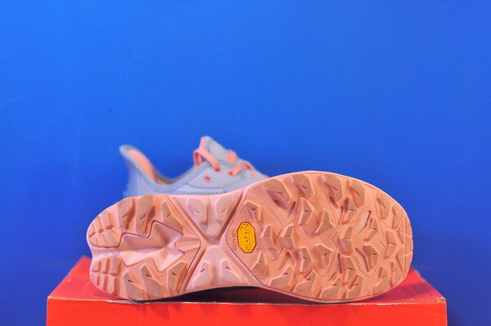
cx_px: 246
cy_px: 163
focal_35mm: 75
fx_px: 1021
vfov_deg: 18.1
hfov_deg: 27.0
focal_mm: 50
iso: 250
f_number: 2.5
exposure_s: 1/320
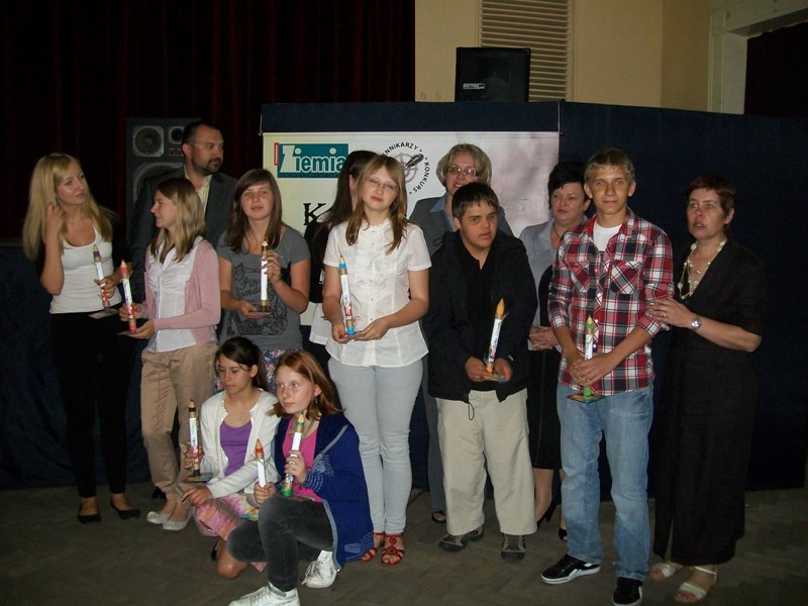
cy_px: 303
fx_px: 794
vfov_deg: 41.8
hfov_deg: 54.0
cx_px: 404
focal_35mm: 34
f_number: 2.7
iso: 160
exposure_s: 1/60
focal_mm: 6.1
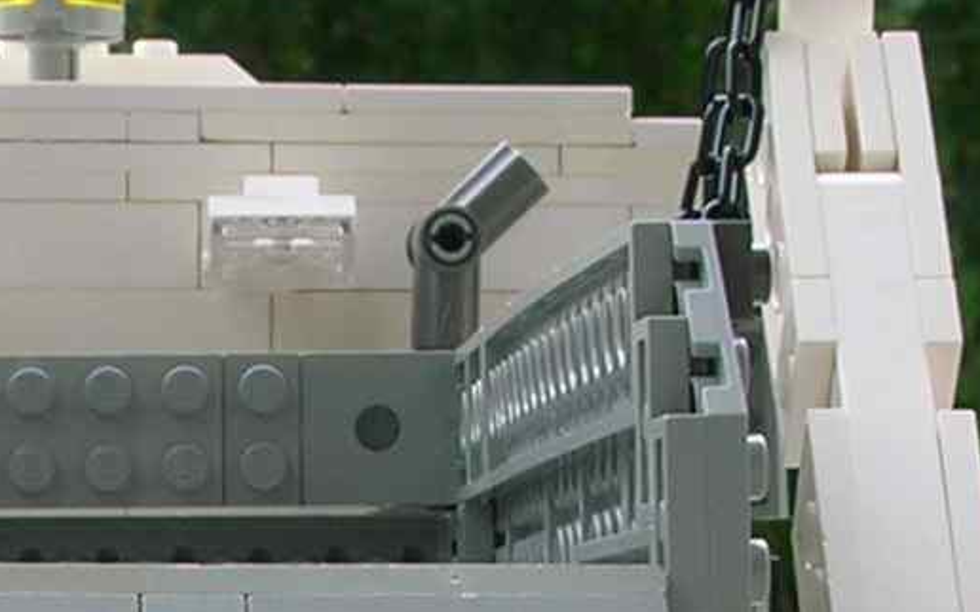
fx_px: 6274
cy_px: 1123
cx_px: 40
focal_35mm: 235
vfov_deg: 5.5
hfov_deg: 8.9
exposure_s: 1/51
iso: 50
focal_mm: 8.4
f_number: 5.6
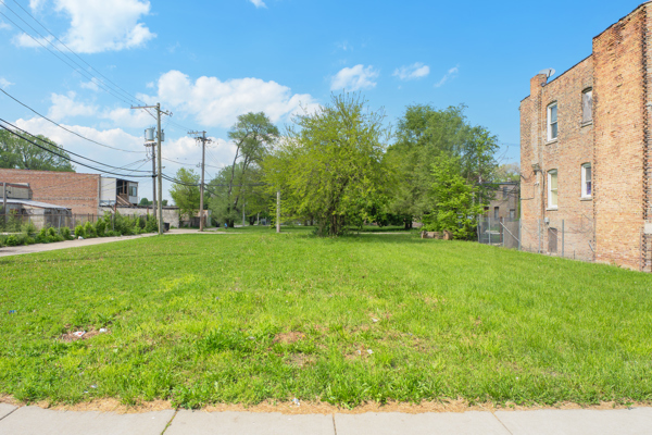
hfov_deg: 53.1
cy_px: 218
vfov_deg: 36.9
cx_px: 326
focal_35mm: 36
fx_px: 652
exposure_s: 1/125
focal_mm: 24
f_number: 10
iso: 50
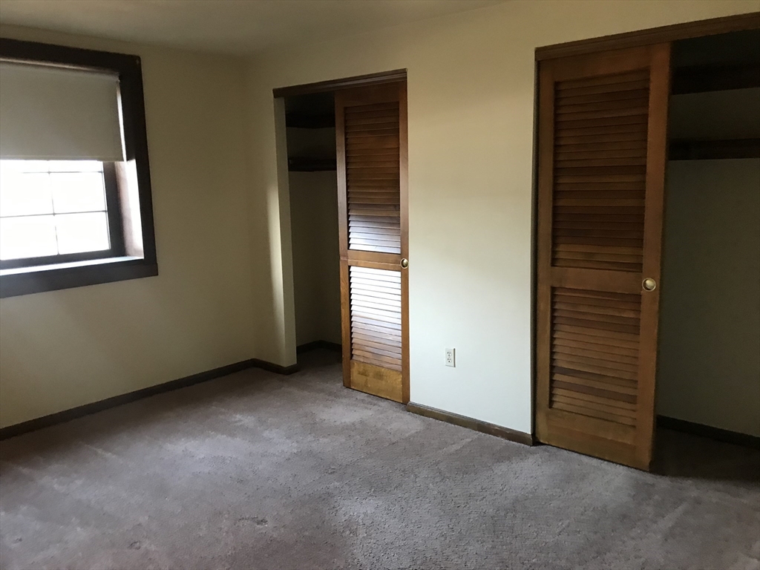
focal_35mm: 28
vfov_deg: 49.7
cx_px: 380
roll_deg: +0.4
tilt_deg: -9.8
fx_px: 615
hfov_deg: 63.4
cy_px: 285
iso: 80
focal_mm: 3.99
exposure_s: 1/15
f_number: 1.8
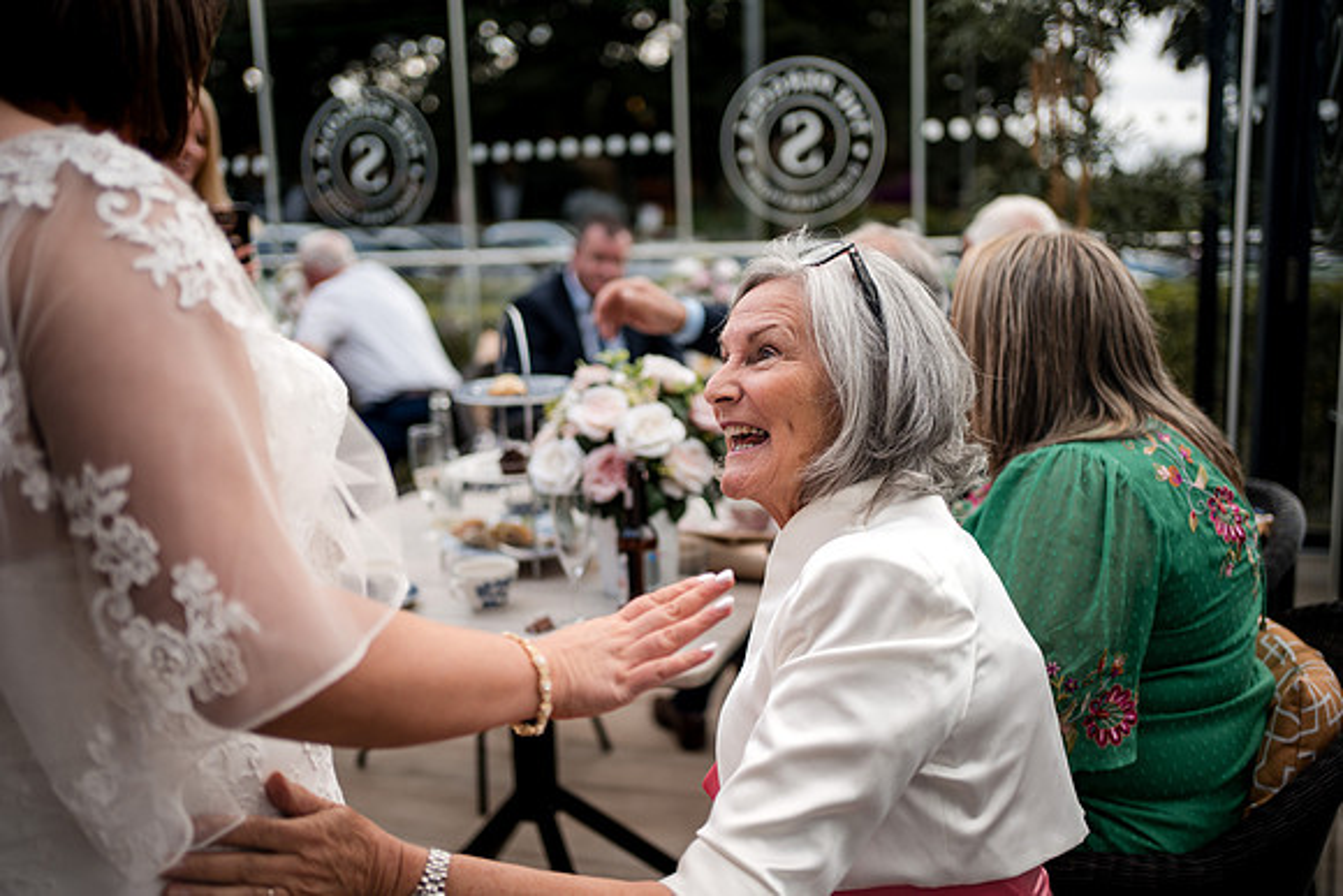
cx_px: 672
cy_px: 448
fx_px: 1306
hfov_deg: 54.4
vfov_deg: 37.9
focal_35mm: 35
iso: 100
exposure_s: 1/1250
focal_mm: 35
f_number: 1.8
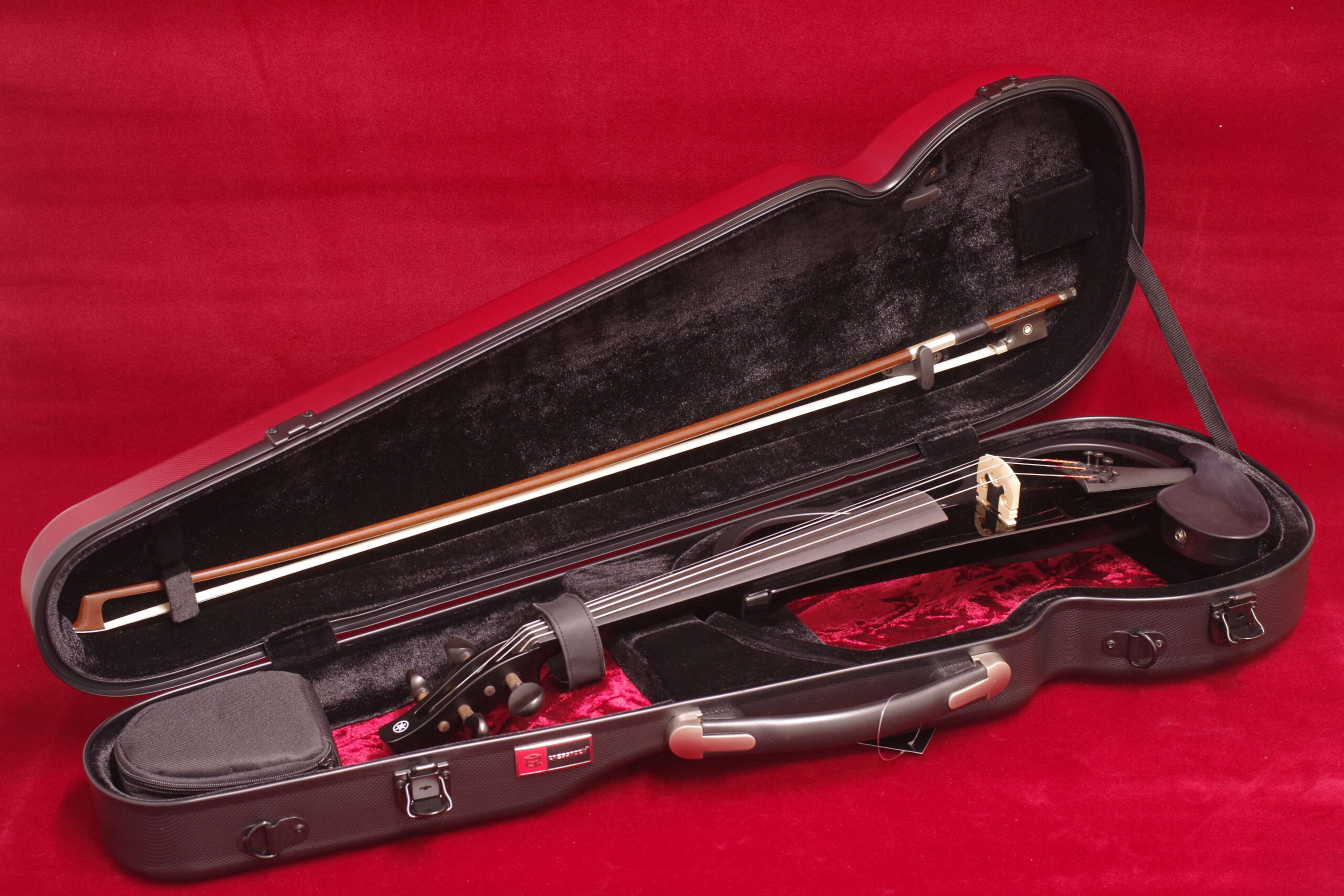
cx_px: 672
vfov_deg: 22.6
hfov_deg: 33.4
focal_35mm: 60
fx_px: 2240
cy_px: 448
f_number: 8
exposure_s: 1/1.25
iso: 500
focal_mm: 40
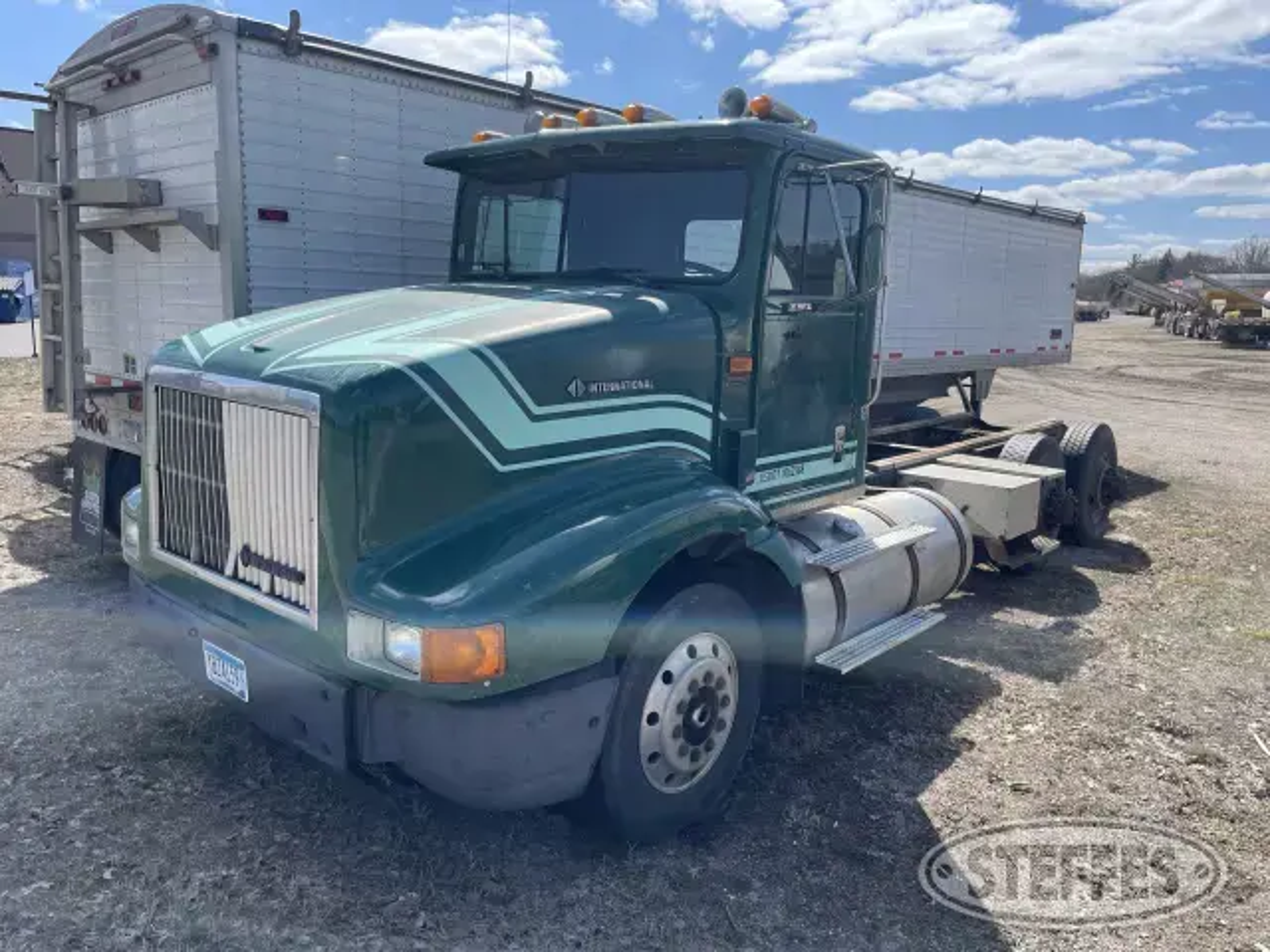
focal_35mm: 26
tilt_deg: -8.6
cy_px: 476
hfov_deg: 67.3
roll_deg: -0.1
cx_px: 635
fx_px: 954
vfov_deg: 53.1
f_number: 1.6
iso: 32
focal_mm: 4.2
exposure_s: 1/1984
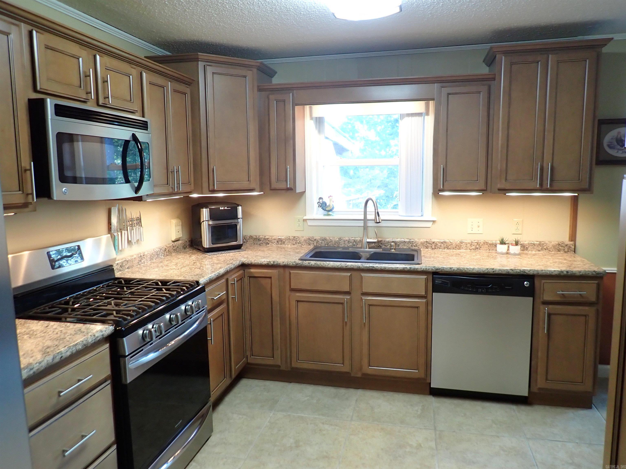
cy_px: 234
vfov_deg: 54.9
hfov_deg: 69.4
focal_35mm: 25
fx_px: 452
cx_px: 313
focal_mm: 4.5
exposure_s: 1/30
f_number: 2
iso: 200
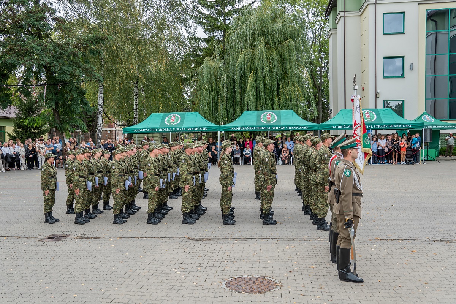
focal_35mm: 34
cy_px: 152
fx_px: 437
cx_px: 228
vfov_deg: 38.4
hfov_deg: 55.1
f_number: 4
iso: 100
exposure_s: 1/160
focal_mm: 23
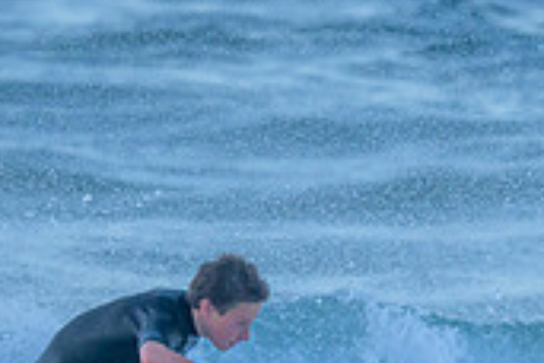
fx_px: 48820
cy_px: 476
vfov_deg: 0.4
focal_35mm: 3231
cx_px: 76
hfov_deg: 0.6
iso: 1250
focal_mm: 800
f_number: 6.3
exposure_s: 1/1600
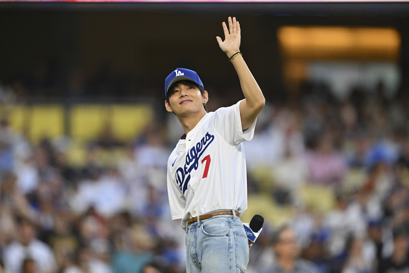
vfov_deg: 3.4
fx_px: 4544
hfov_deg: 5.2
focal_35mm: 400
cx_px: 204
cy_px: 136
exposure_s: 1/3200
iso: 1600
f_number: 2.8
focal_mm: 400
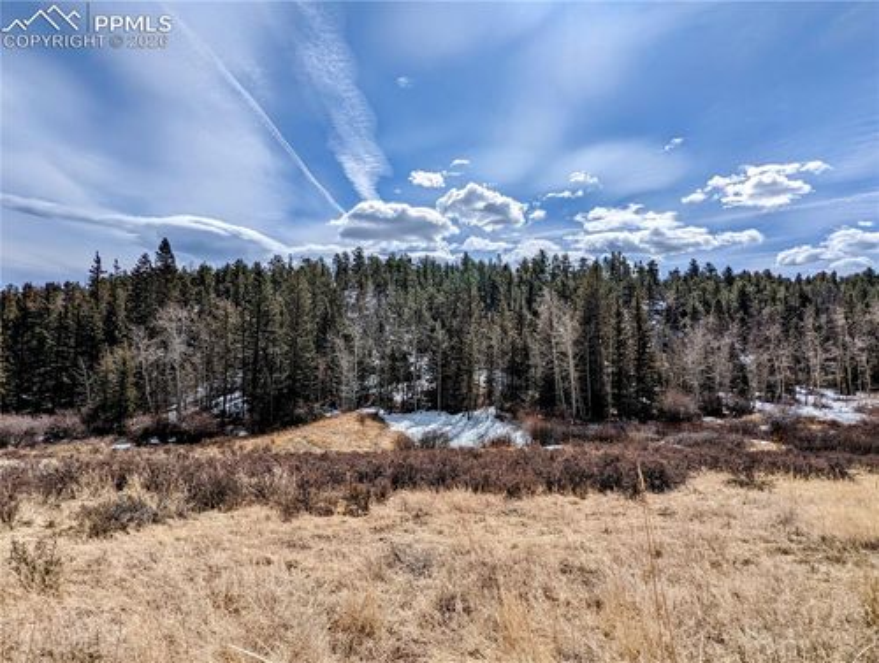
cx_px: 440
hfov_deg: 94.4
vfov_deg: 78.3
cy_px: 332
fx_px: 407
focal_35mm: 16
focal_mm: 2.35
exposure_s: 1/4425
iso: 45
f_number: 2.2
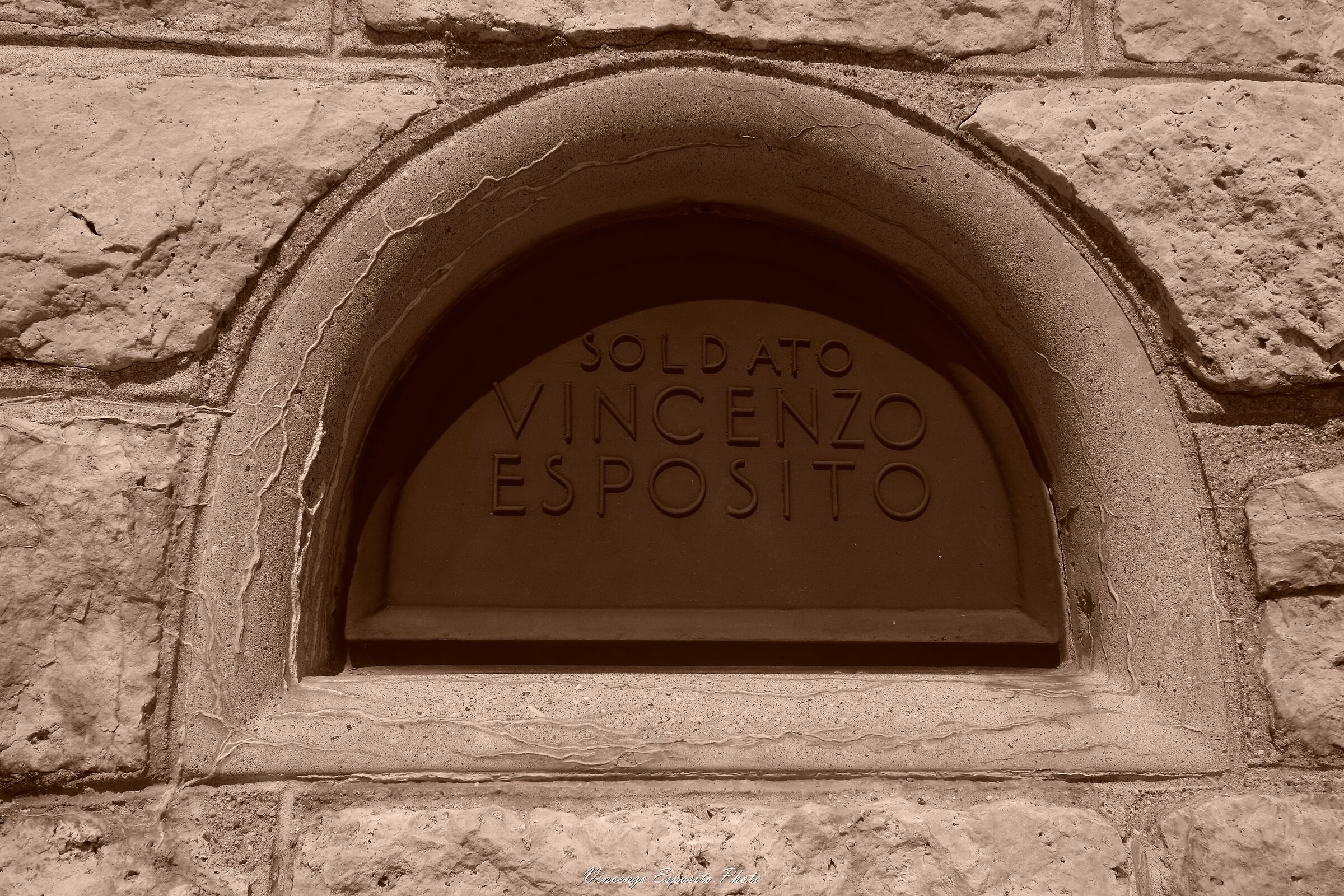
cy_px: 448
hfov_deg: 53.1
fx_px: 1344
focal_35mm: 36
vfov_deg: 36.9
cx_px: 672
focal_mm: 24
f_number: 11
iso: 100
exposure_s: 1/80
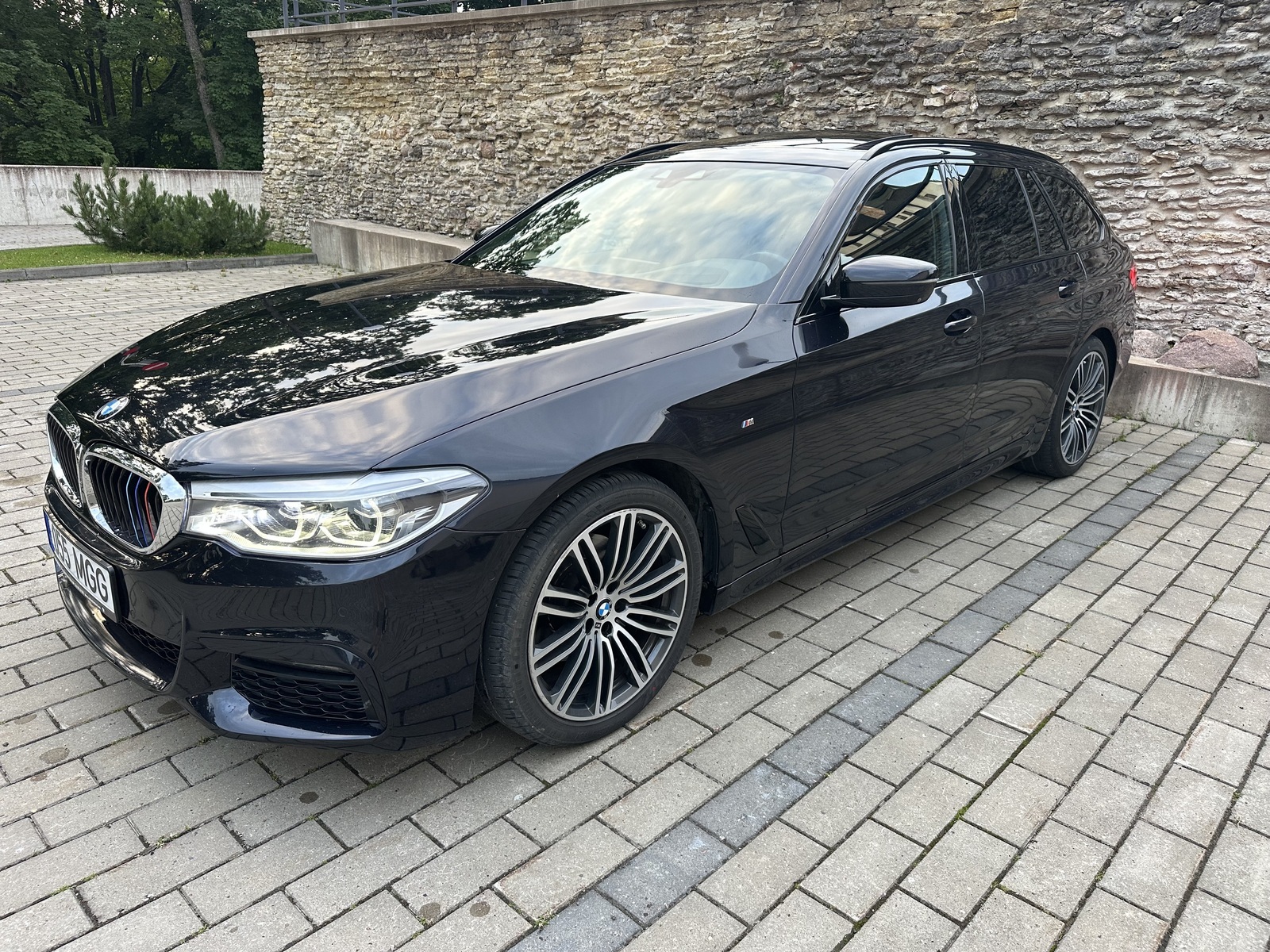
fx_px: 881
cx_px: 635
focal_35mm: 24
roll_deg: -3.4
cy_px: 476
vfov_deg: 56.8
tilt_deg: -19.6
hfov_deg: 71.6
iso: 100
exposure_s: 1/100
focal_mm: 6.86
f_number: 1.78
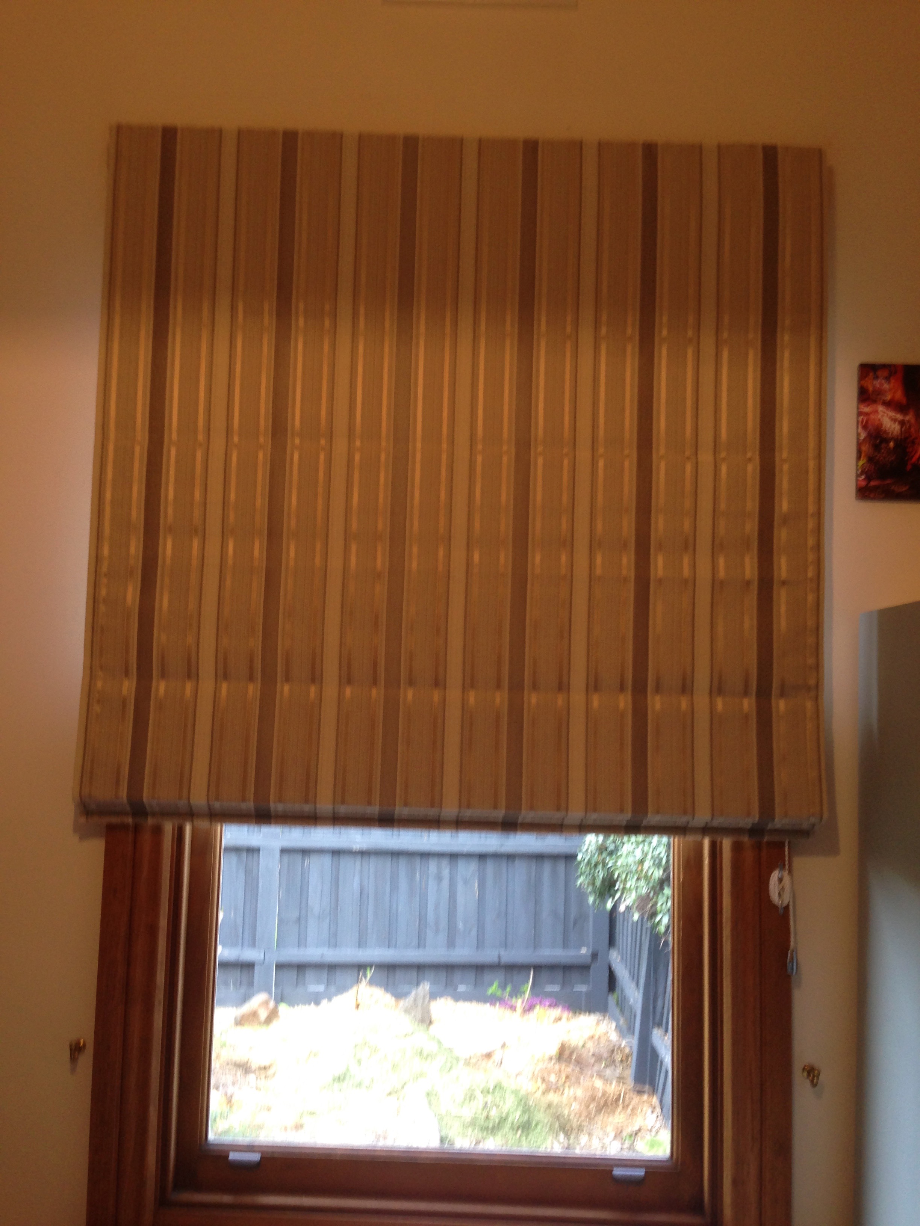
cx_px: 460
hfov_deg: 42.9
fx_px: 1169
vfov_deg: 55.4
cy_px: 613
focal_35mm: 33
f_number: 2.4
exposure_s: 1/20
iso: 80
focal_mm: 4.12
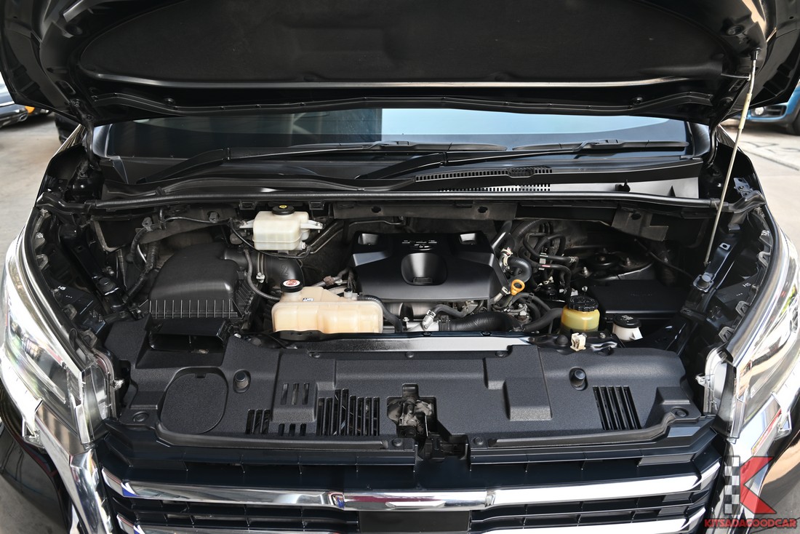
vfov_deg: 46.4
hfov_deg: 65.5
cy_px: 267
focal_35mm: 28
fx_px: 622
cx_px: 400
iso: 100
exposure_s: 1/30
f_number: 5.6
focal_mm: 28
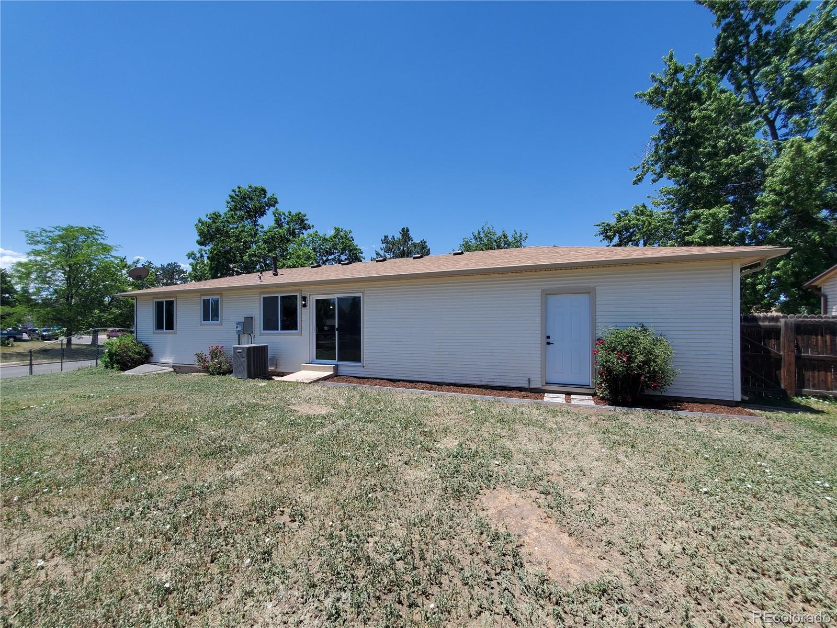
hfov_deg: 106.2
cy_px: 314
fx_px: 314
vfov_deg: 89.9
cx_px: 418
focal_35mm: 13
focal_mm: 1.8
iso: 50
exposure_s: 1/812
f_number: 2.2
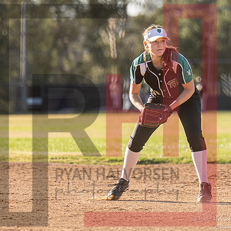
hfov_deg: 5.3
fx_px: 2484
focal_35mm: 329
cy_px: 75
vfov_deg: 5.3
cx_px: 140
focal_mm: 148
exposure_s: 1/2500
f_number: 2.8
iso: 320
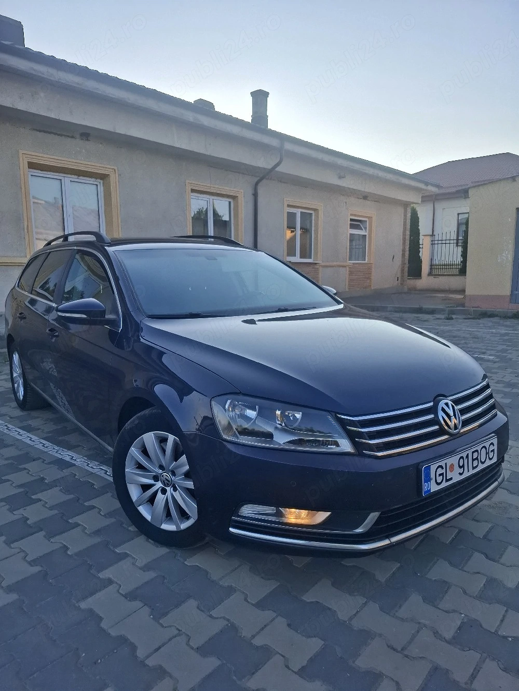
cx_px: 260
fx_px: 460
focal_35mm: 23
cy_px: 346
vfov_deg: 73.9
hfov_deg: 58.9
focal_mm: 5.54
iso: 50
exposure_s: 1/833
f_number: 1.8
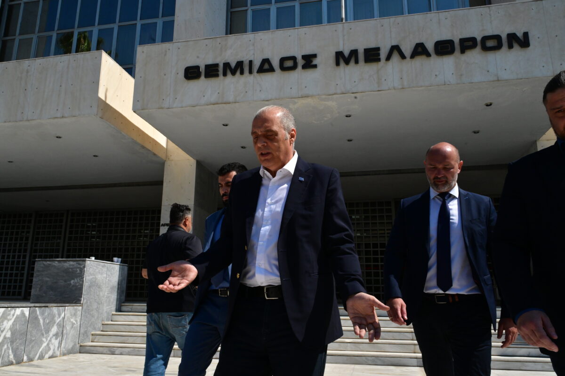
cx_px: 282
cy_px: 188
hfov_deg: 65.5
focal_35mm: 28
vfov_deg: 46.4
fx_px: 439
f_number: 16
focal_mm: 28
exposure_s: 1/1600
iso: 2000
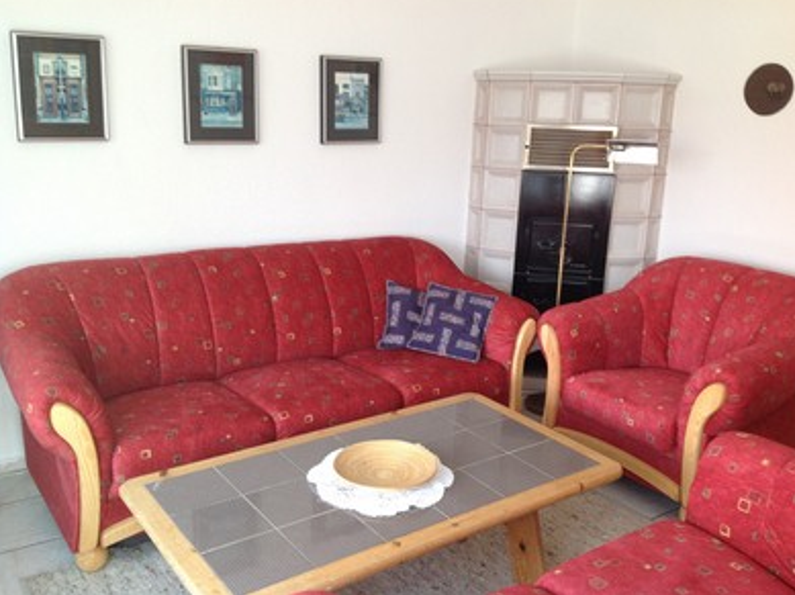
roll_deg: -0.5
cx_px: 407
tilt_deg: -13.6
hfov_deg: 51.4
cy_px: 291
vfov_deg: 39.6
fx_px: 826
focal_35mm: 36
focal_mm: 4.28
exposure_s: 1/30
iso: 64
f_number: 2.4
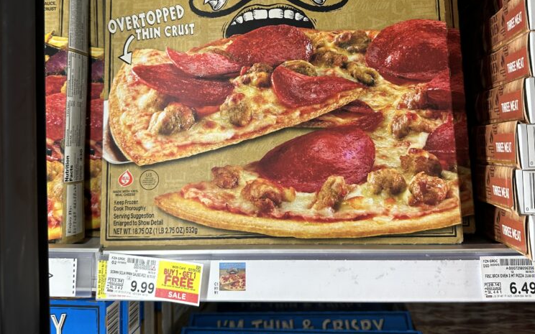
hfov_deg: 55.3
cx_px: 273
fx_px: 510
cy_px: 90
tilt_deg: +2.4
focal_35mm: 35
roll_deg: -0.6
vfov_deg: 35.6
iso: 100
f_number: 1.78
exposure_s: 1/120
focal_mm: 6.86
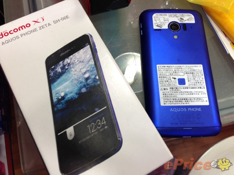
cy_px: 88
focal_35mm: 33
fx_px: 223
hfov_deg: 55.4
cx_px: 117
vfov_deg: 42.9
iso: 50
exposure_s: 1/24
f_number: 2.4
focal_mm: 4.12
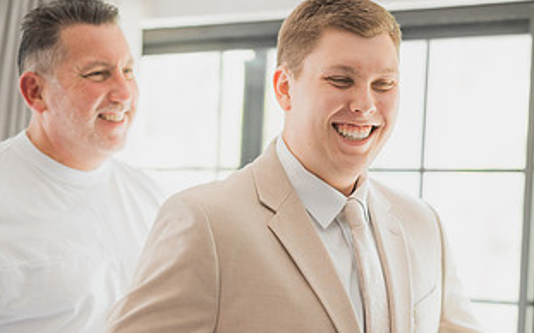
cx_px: 350
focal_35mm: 95
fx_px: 1382
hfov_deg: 21.8
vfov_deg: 13.7
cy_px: 262
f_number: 1.4
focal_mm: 50
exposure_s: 1/500
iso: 800
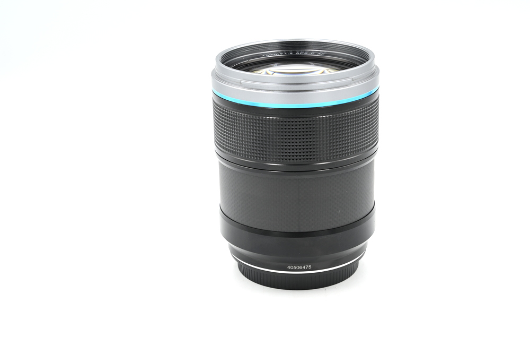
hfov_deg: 29.7
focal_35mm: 68
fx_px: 1001
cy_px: 177
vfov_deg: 20.0
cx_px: 265
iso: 200
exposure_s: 1/30
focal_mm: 68
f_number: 11
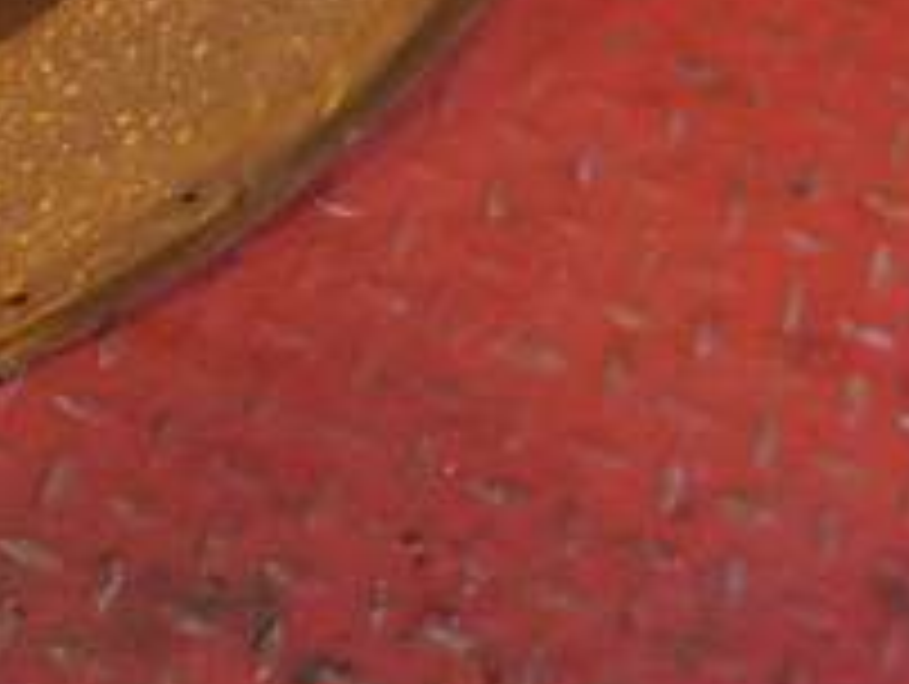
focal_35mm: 95
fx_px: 2498
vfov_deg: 14.6
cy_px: -324
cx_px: -261
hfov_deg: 19.1
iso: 360
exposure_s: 1/30
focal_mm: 4.1
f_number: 3.3
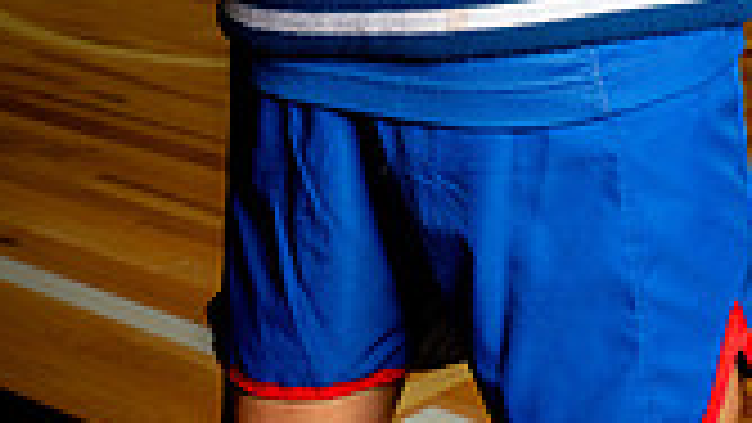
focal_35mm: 124
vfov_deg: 9.1
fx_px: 2473
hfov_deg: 17.1
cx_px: 612
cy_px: -495
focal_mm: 44
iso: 250
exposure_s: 1/400
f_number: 8
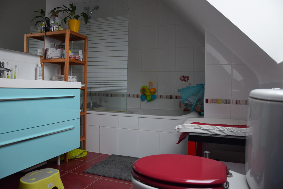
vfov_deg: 47.9
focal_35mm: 27
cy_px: 94
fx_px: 212
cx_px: 142
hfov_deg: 67.4
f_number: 4
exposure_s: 1/60
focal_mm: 18
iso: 800
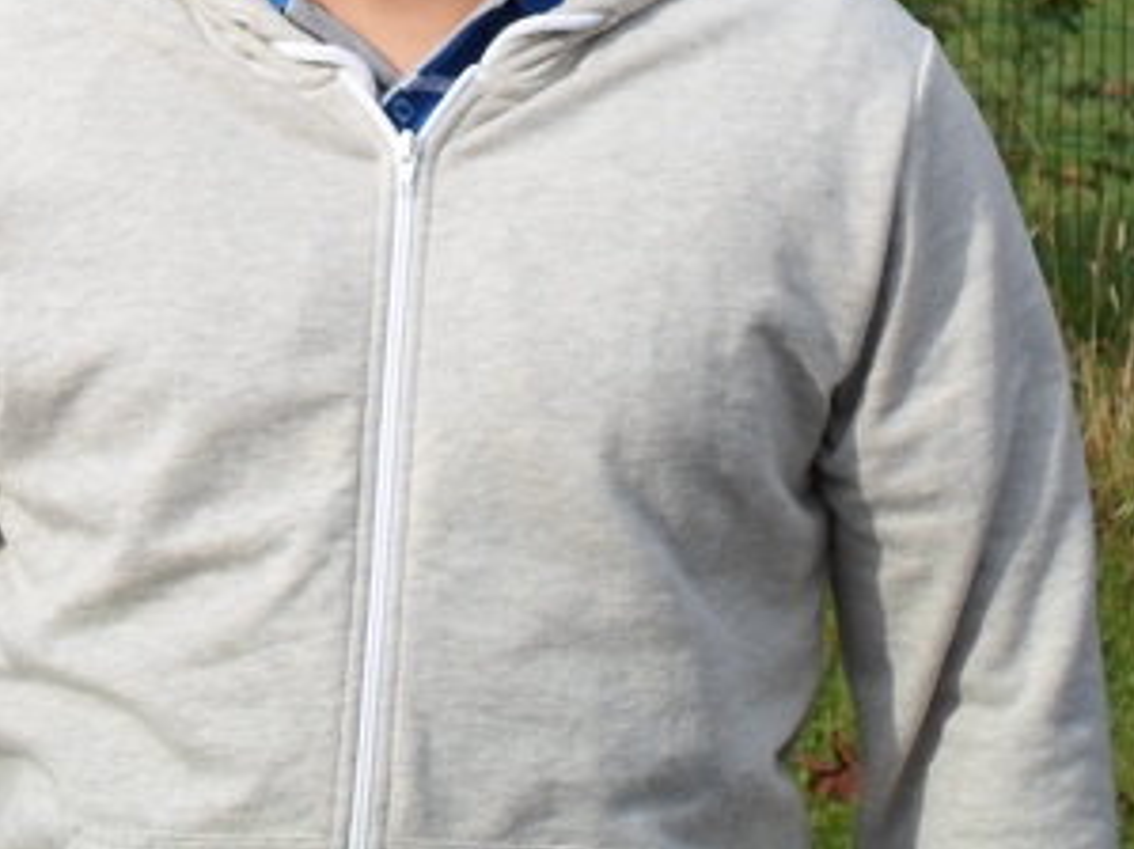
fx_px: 5141
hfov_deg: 12.6
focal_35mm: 157
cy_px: -63
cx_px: 470
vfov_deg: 9.4
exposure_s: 1/250
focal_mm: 12
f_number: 4.1
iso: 80
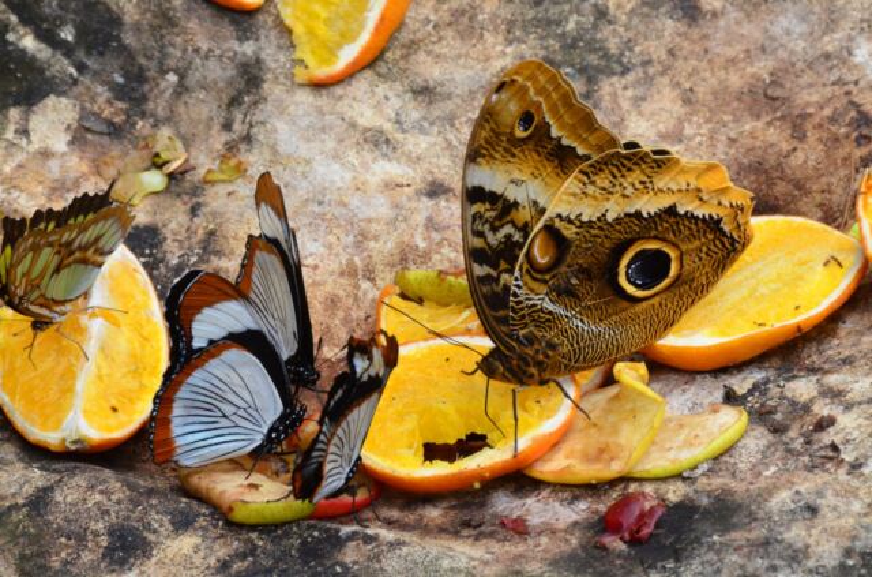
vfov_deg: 4.6
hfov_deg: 6.9
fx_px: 7247
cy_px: 288
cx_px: 436
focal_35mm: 300
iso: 1250
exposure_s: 1/60
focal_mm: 200
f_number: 16
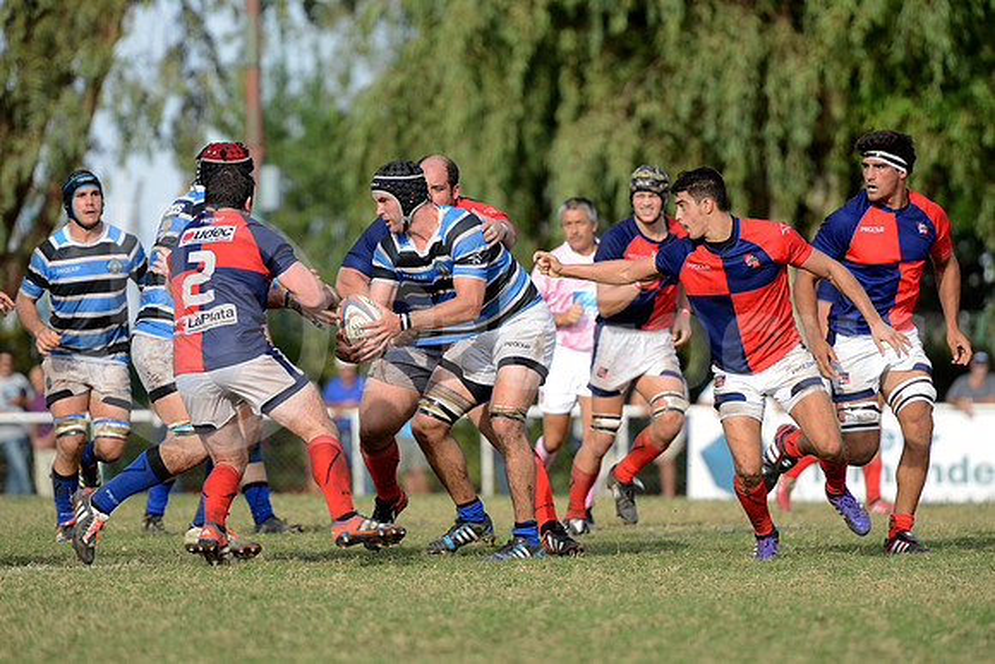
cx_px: 498
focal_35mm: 270
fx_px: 7464
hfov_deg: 7.6
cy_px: 332
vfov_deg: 5.1
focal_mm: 270
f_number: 4
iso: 500
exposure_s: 1/1000
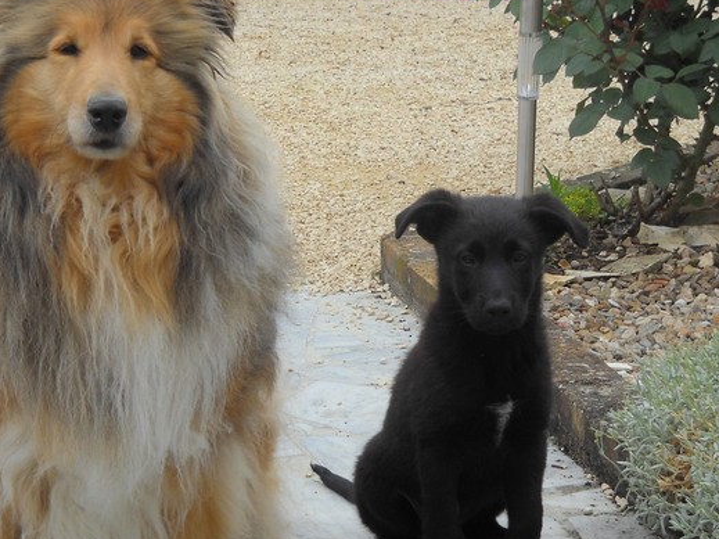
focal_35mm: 89
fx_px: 1848
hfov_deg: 22.0
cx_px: 326
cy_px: 280
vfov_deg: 16.6
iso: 64
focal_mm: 12.71
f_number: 4.4
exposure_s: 1/337
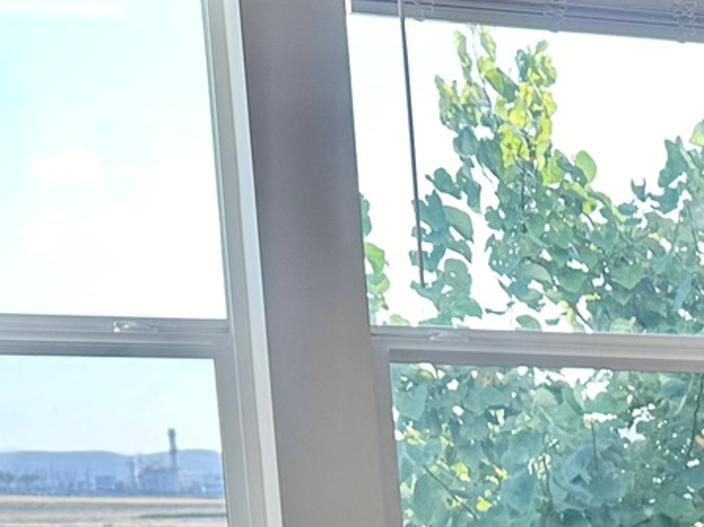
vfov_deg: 12.1
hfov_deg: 16.1
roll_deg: +0.1
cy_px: 1007
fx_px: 2237
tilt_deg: -11.0
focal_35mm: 110
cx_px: 1106
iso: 80
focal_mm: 6.86
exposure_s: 1/373
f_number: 1.78
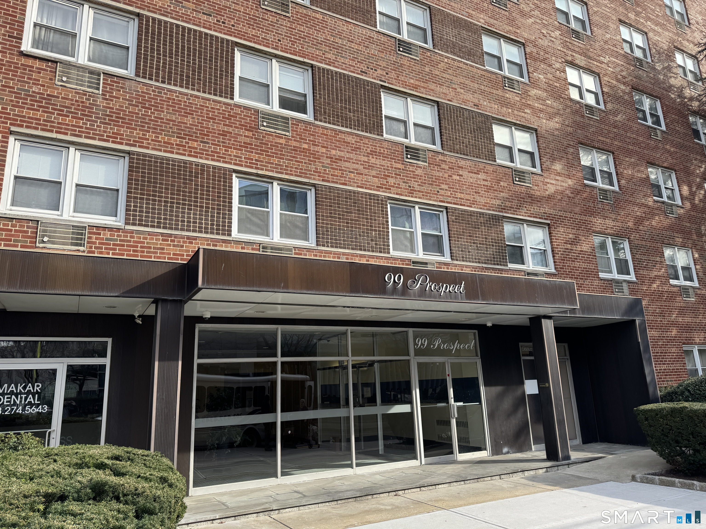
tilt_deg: +13.9
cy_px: 264
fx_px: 489
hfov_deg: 71.6
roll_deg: +2.5
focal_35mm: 24
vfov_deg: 56.8
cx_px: 353
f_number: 1.78
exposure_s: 1/1285
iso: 80
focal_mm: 6.76
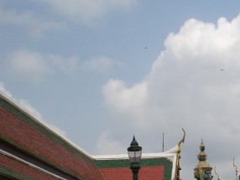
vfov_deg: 20.0
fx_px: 507
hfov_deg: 25.6
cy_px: 139
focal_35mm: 73
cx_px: 225
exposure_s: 1/800
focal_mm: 6.3
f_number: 4.4
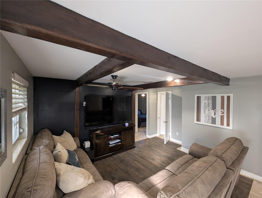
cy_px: 99
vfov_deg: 90.1
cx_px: 131
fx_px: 99
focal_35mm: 13
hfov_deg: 106.1
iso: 160
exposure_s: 1/30
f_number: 2.2
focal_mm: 1.95
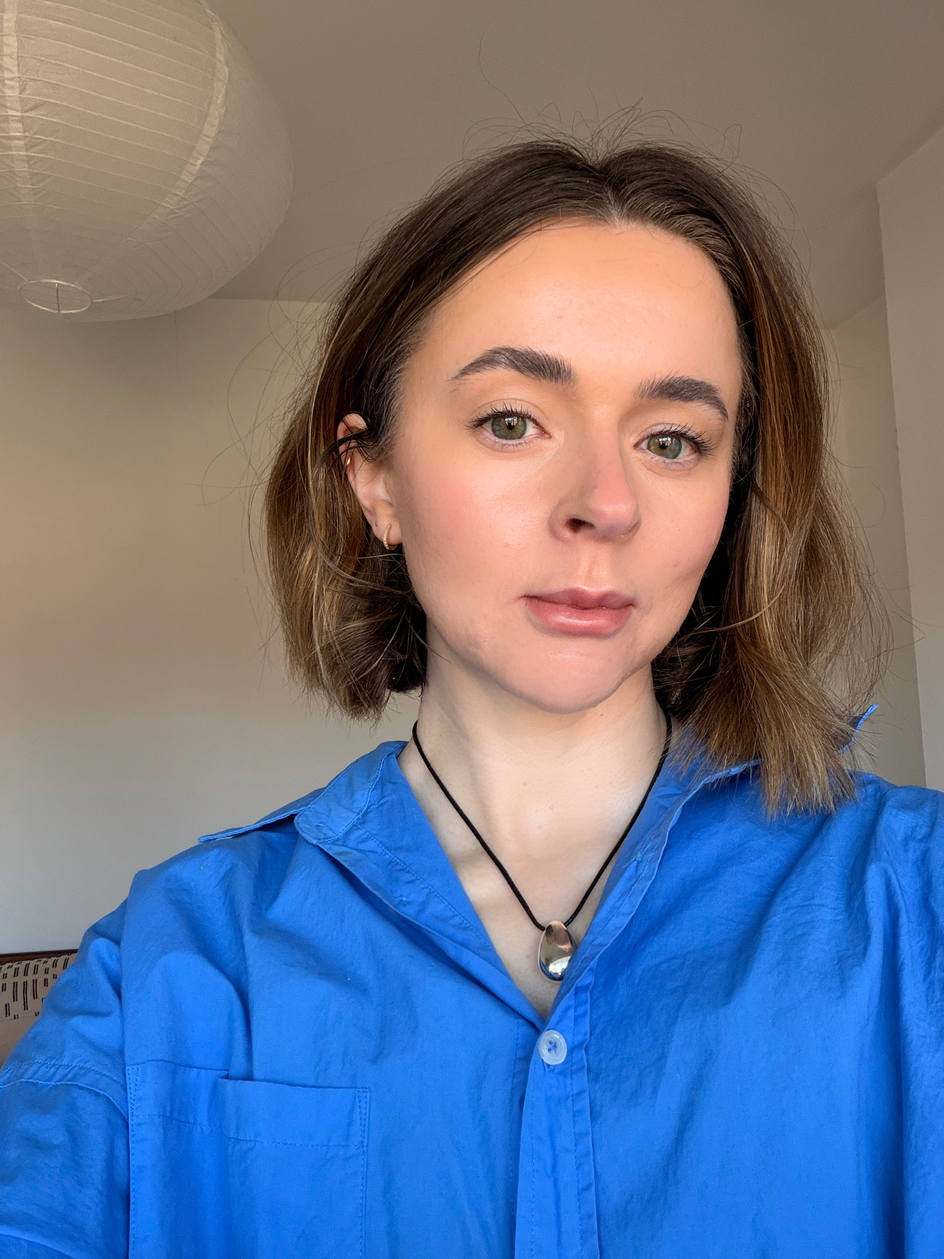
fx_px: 1091
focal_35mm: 30
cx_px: 472
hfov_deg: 46.8
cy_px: 630
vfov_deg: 60.0
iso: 80
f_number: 1.9
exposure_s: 1/101
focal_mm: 2.71
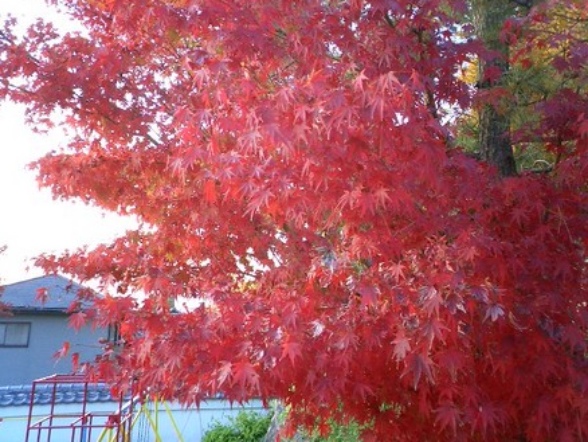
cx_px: 289
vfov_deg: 37.8
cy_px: 218
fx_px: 646
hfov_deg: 48.9
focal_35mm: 38
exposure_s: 1/40
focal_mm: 5.6
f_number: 3.5
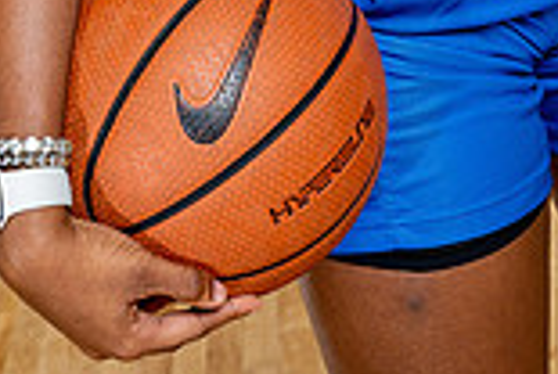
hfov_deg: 18.6
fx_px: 1708
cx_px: 277
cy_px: -428
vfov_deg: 11.1
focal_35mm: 110
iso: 200
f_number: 5.6
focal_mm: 38
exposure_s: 1/250
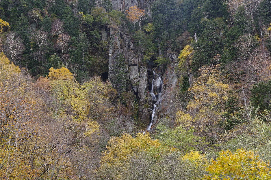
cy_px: 90
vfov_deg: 16.9
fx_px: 606
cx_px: 134
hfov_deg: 25.2
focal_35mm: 81
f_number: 9
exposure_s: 1/30
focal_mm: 53
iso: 200
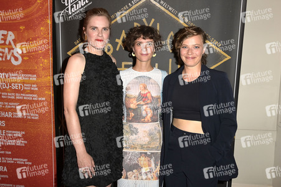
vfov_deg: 38.8
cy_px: 94
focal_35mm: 34
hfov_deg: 55.8
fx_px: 265
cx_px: 140
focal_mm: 34
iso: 800
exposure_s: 1/160
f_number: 5
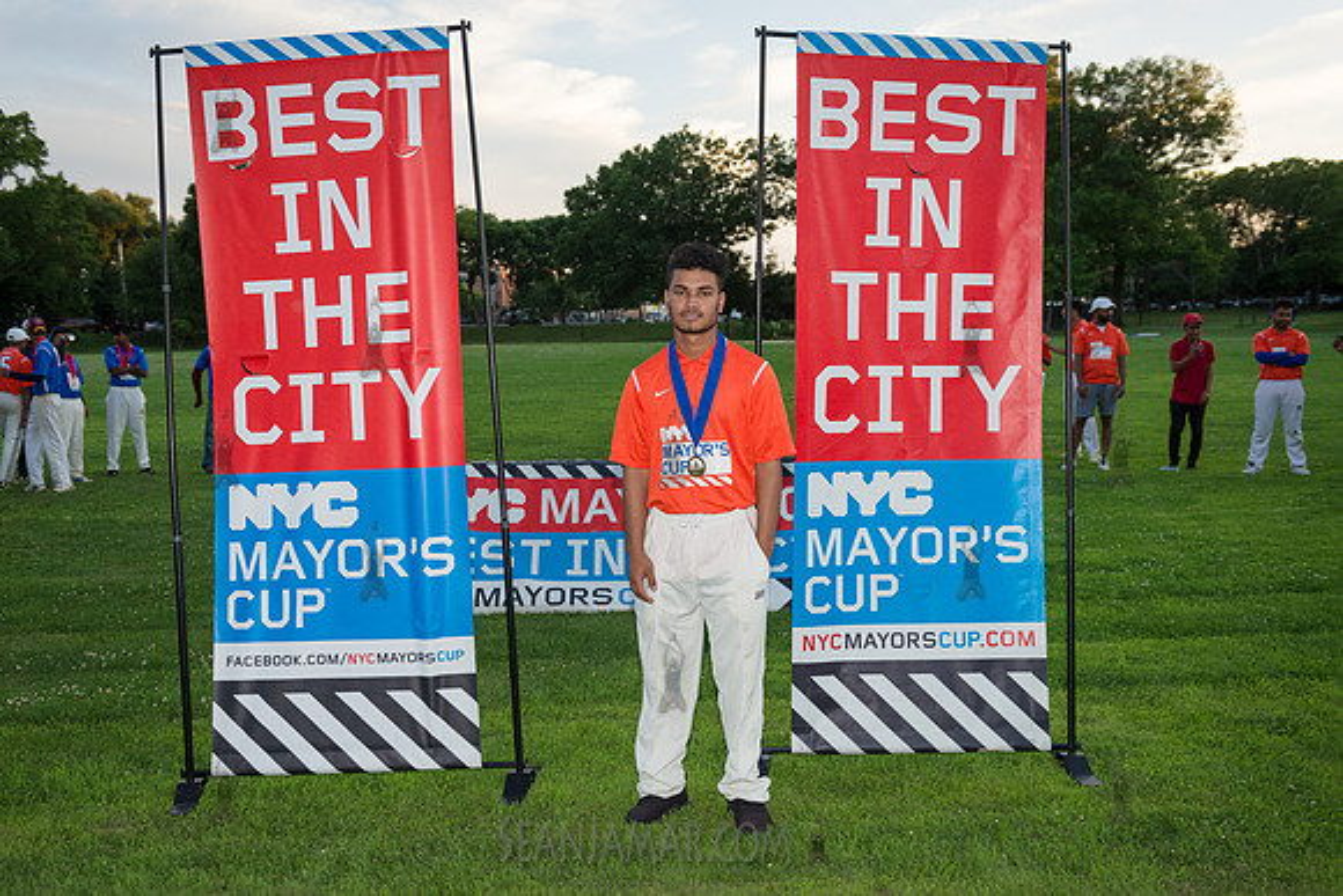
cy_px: 448
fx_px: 1306
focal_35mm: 35
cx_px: 672
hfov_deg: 54.4
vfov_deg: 37.9
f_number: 4
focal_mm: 35
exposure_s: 1/2000
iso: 1600
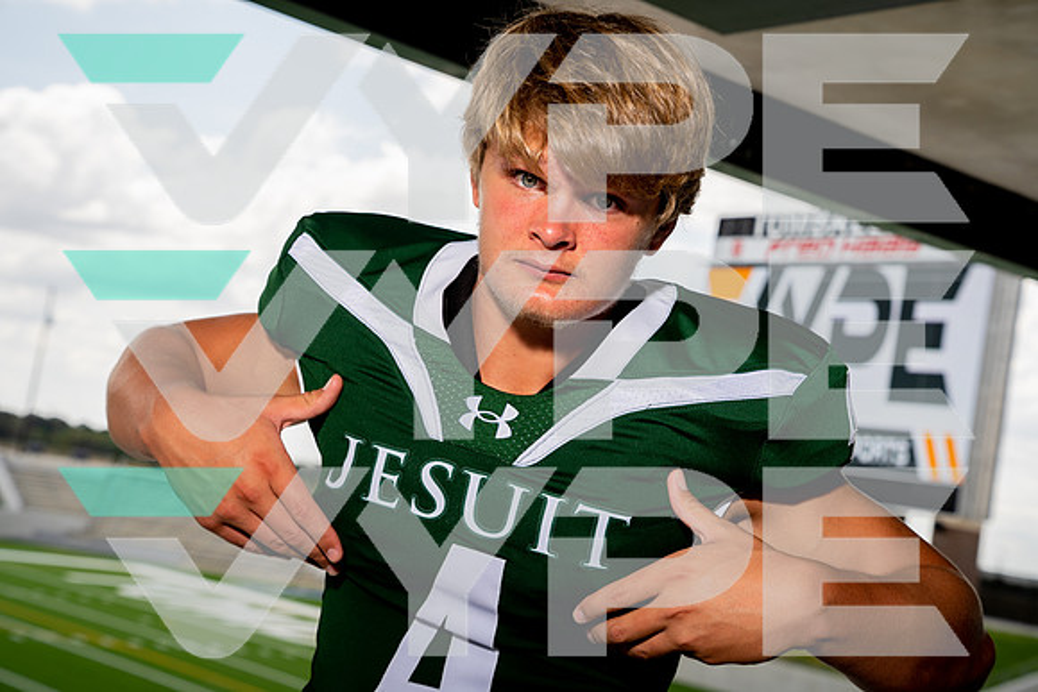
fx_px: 1730
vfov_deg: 22.6
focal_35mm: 60
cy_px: 346
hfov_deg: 33.4
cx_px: 519
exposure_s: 1/250
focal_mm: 60
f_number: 6.3
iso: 100
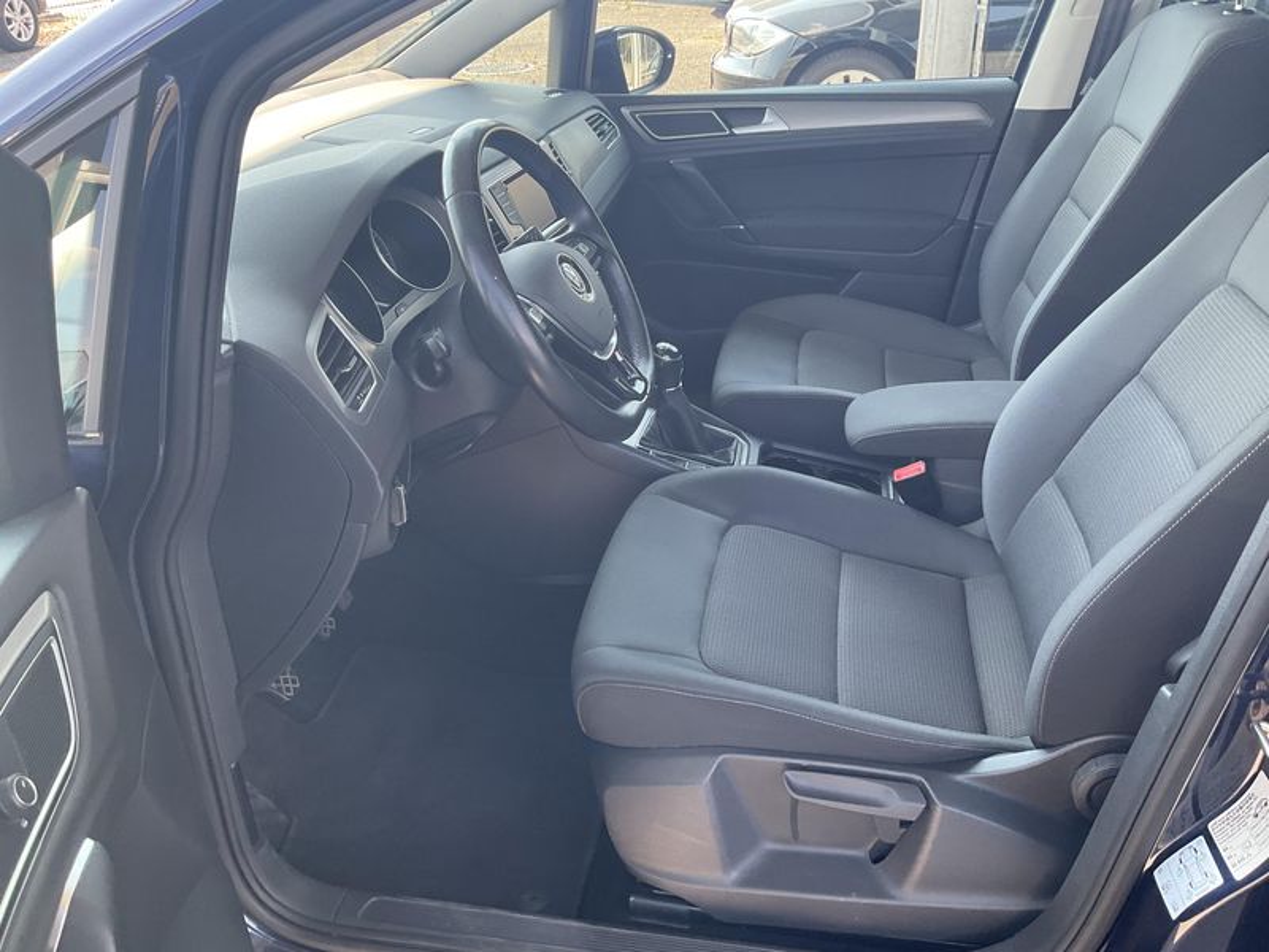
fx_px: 1063
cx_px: 634
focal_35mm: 29
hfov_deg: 61.7
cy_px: 476
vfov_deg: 48.2
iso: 40
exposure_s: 1/122
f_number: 1.8
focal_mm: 3
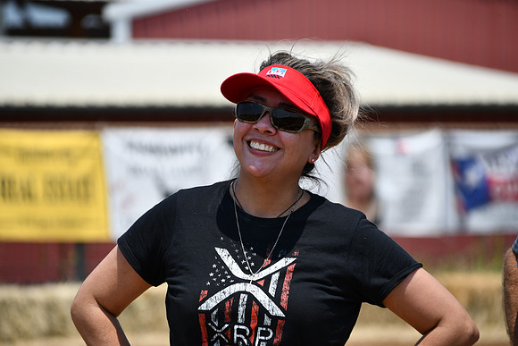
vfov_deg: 3.1
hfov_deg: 4.6
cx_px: 259
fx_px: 6476
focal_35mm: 450
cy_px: 173
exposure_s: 1/1000
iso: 200
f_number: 6.3
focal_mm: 300
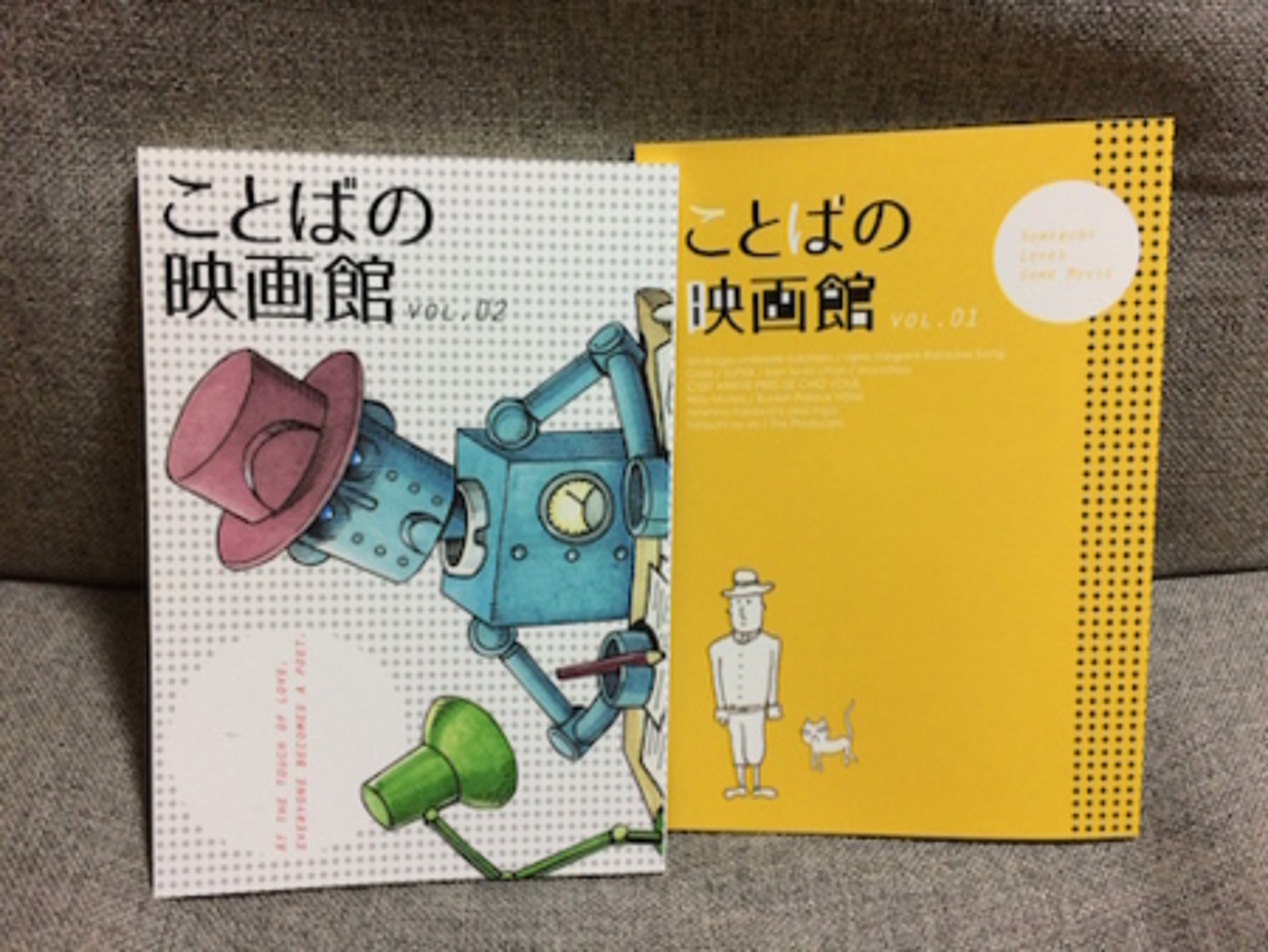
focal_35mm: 29
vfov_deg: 48.3
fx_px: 1063
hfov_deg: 61.6
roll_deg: +0.0
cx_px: 634
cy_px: 476
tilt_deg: -44.6
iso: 160
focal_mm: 4.15
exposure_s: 1/33
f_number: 2.2
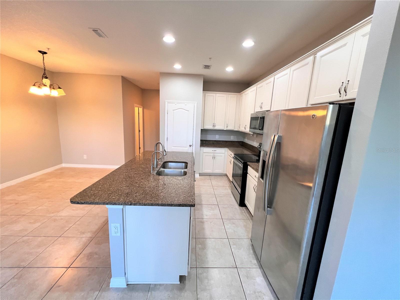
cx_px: 200
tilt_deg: -9.0
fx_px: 150
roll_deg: -0.9
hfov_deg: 106.2
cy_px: 150
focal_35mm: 13
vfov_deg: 89.9
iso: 250
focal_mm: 1.57
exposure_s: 1/120
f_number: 1.8
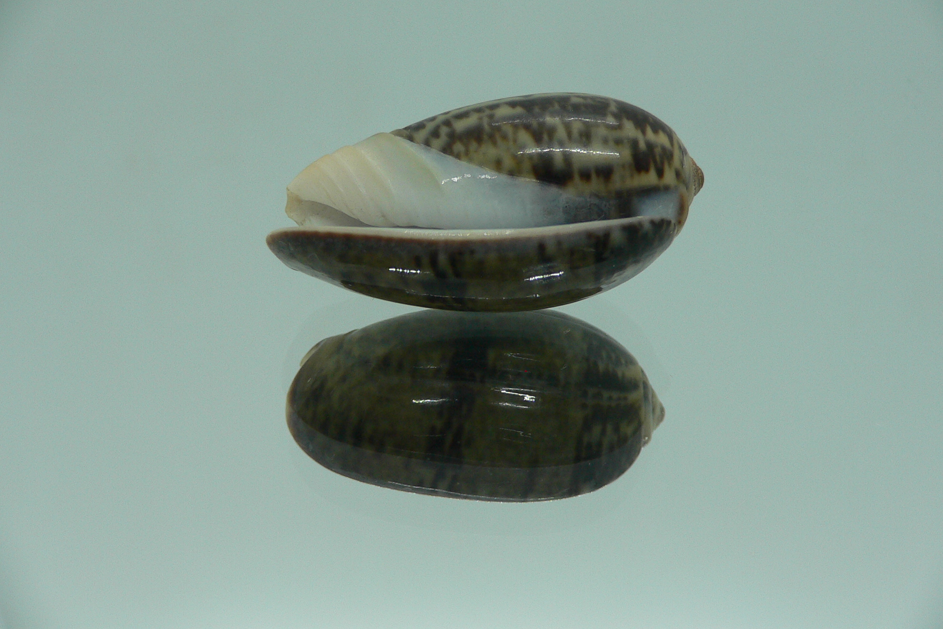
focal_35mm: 37
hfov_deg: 51.9
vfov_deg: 35.9
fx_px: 969
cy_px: 300
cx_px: 472
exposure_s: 1/60
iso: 80
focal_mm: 4.6
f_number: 2.8
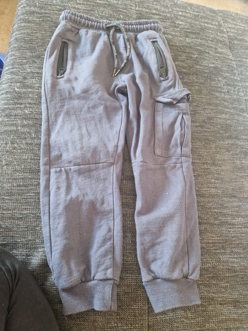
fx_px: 220
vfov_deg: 73.9
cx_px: 124
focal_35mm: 23
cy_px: 166
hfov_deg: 58.9
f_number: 1.8
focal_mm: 5.4
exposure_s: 1/50
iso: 800
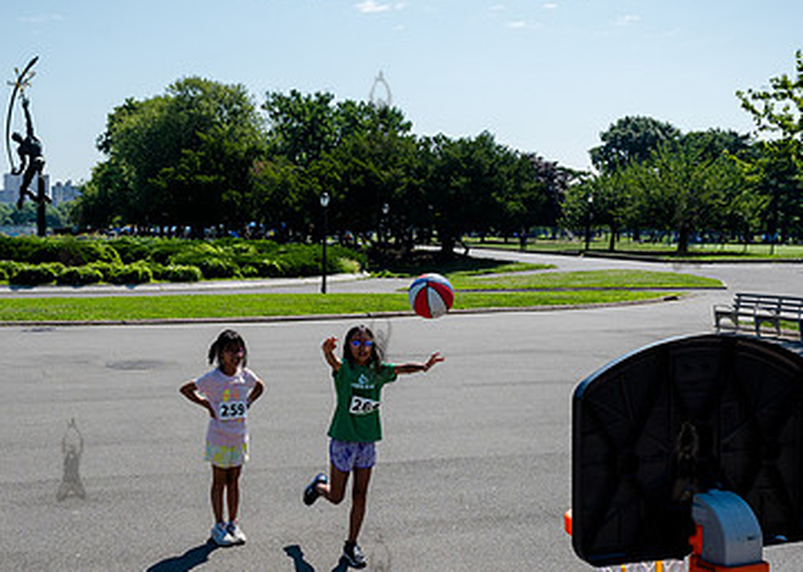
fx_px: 980
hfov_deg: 44.2
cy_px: 371
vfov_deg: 32.3
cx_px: 295
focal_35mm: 43
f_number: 6.3
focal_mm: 24
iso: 200
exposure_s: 1/1000
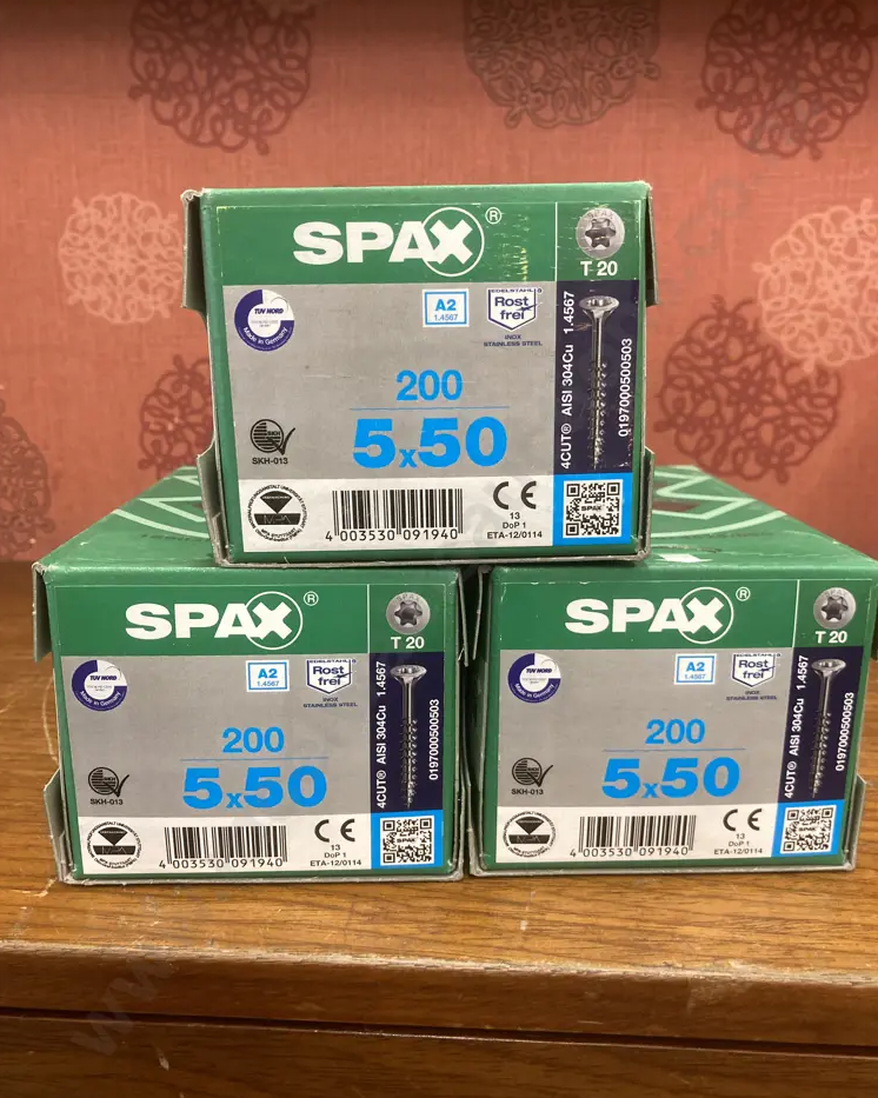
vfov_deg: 58.8
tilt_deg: -14.0
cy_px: 572
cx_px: 446
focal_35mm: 30
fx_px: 975
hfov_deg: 48.5
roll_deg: -0.8
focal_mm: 3.99
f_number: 1.8
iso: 125
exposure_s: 1/50
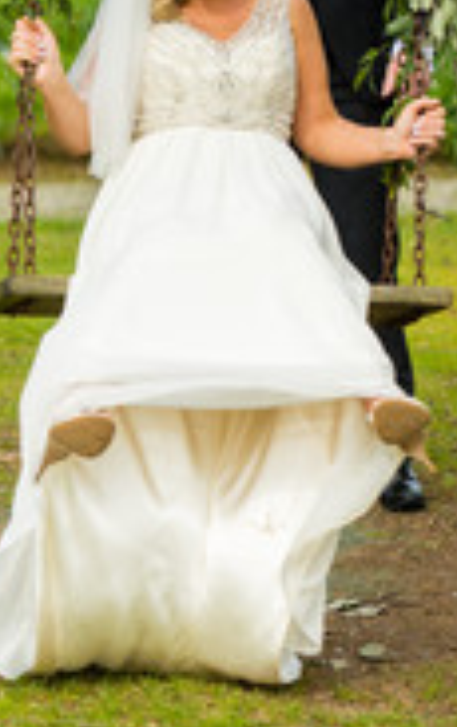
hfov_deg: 6.0
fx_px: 4327
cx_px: 197
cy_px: 242
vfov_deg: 9.6
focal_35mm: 218
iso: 100
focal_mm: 98
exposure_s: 1/500
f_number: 2.8
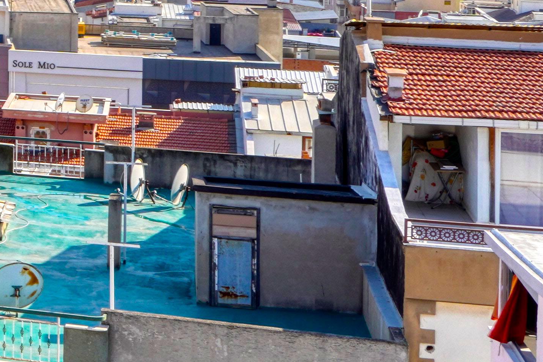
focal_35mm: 126
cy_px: -147
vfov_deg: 10.6
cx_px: -554
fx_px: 1900
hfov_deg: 13.7
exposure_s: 1/30
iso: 100
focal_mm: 20
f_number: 10
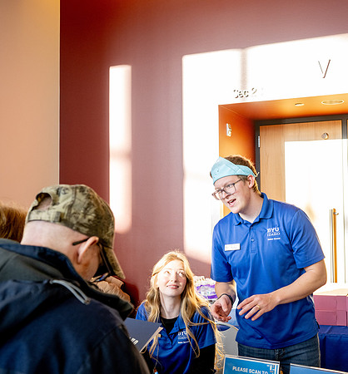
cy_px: 187
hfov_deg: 39.9
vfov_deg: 43.6
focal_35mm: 40
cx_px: 251
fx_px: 468
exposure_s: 1/320
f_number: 4
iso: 800
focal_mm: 30
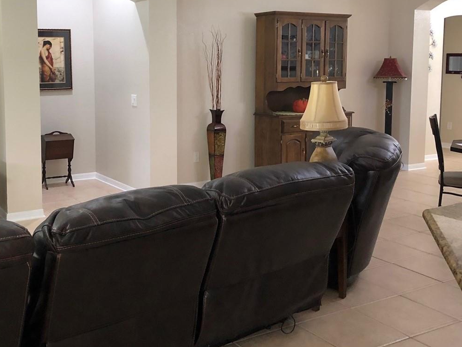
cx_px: 172
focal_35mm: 45
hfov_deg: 41.8
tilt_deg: -8.5
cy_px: 124
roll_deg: +0.6
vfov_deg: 32.0
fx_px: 601
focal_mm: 3.99
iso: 64
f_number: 1.8
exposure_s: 1/15
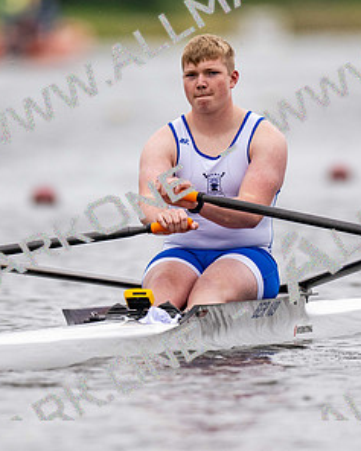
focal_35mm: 1104
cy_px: 159
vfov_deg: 1.8
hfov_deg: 1.4
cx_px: 151
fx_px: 14737
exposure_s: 1/2500
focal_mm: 600
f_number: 4
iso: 720
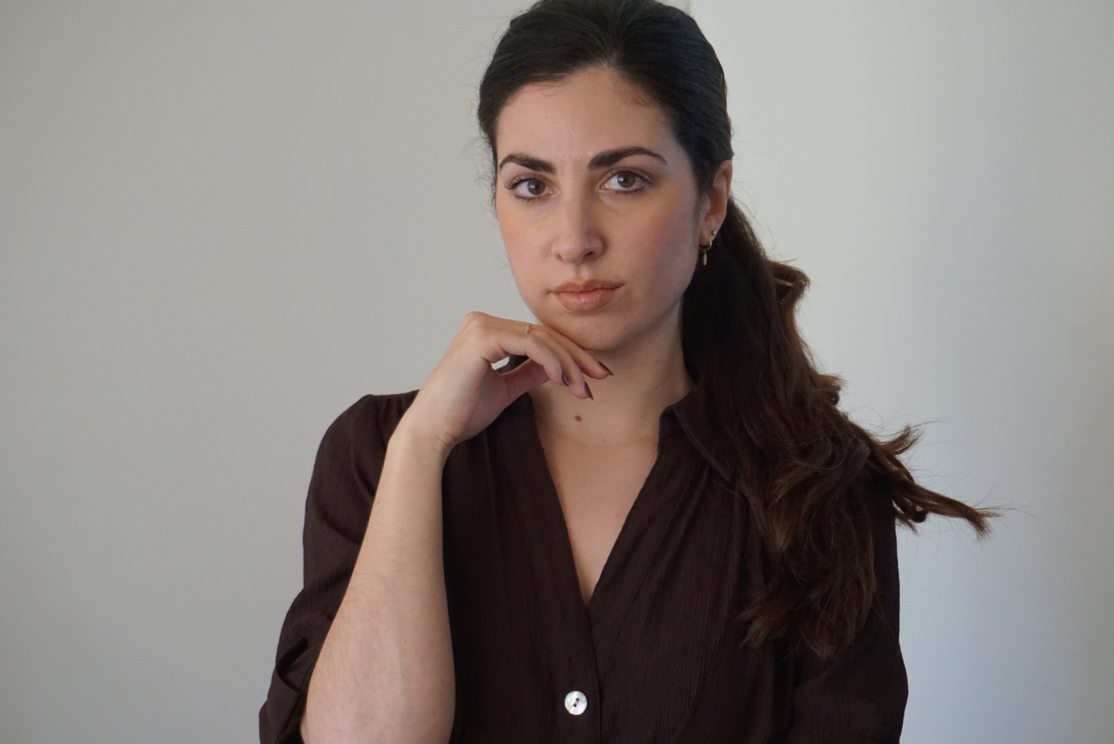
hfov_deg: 29.2
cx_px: 557
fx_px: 2137
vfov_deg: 19.8
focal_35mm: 69
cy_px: 372
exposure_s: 1/160
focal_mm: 46
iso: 2500
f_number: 5.6
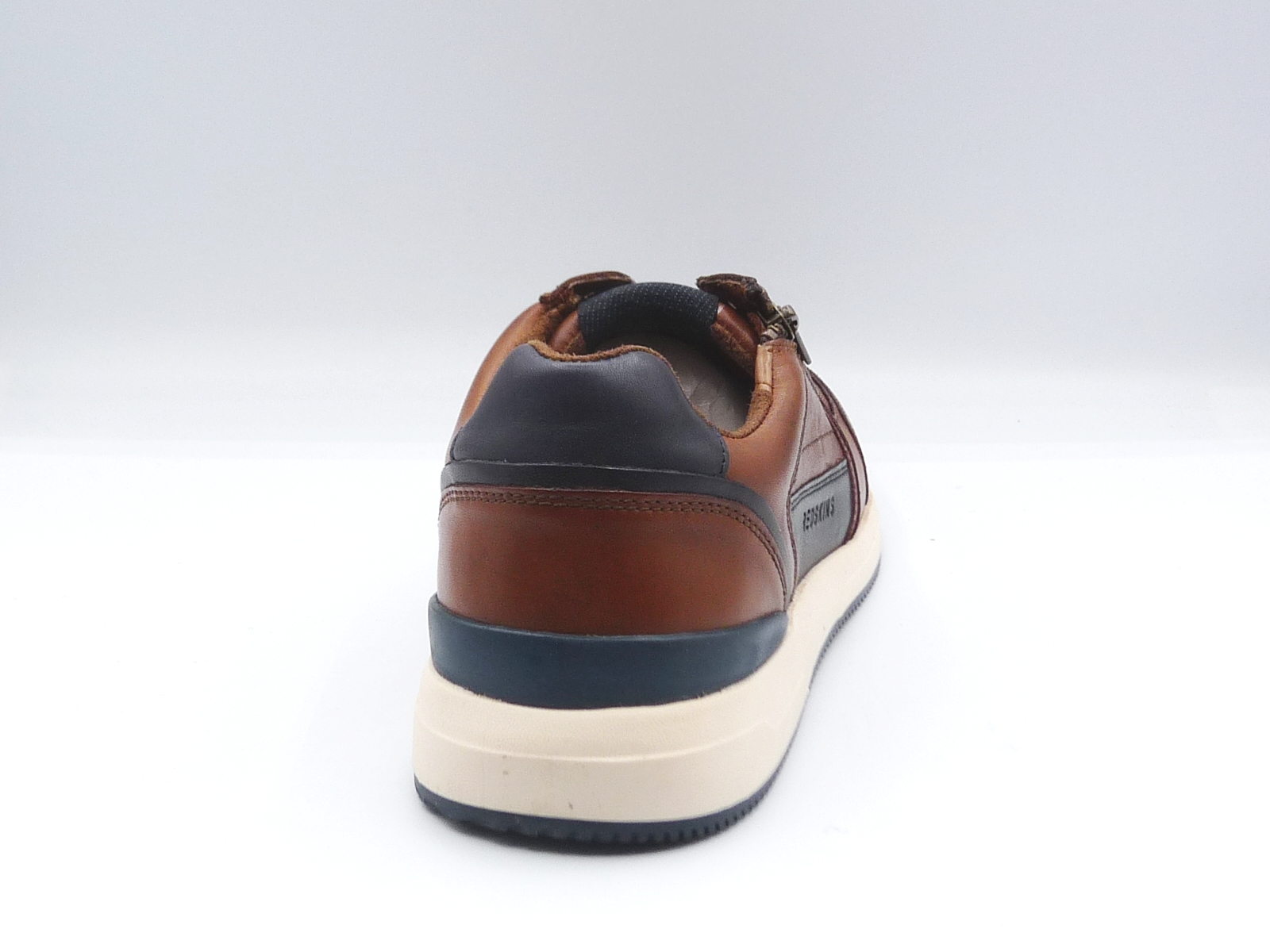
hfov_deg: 38.2
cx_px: 635
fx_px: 1834
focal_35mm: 50
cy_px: 476
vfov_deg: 29.1
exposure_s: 1/200
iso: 100
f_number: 4
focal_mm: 5
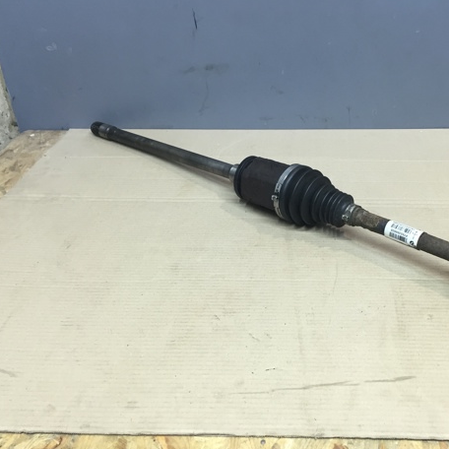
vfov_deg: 46.0
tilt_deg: -34.1
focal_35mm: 36
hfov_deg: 45.2
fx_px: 528
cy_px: 227
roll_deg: -1.2
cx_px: 308
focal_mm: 4.15
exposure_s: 1/33
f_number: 2.2
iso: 50
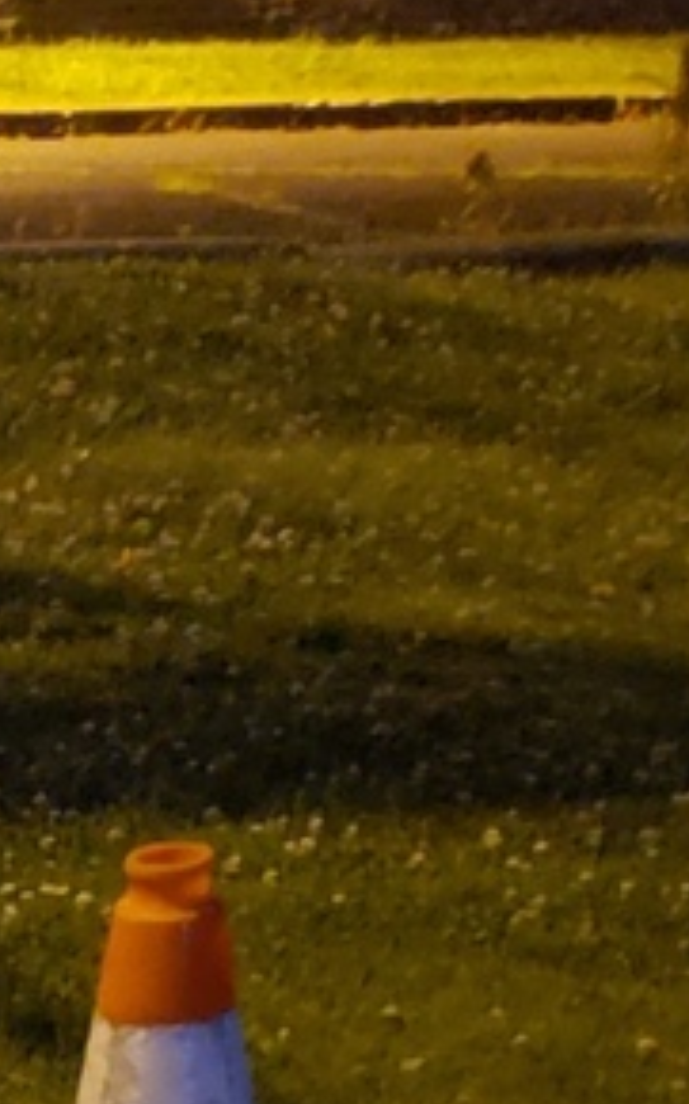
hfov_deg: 6.5
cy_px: 2014
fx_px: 4571
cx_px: -2314
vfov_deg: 12.5
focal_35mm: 152
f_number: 1.5
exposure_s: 1/10
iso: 1000
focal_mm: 4.3
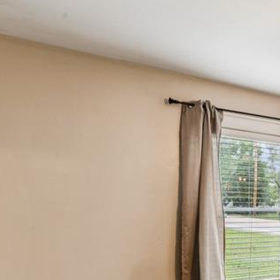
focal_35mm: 44
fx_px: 405
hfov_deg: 26.3
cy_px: 215
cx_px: 432
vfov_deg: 37.1
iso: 200
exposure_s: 1/2.5
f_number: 13
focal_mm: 16.1
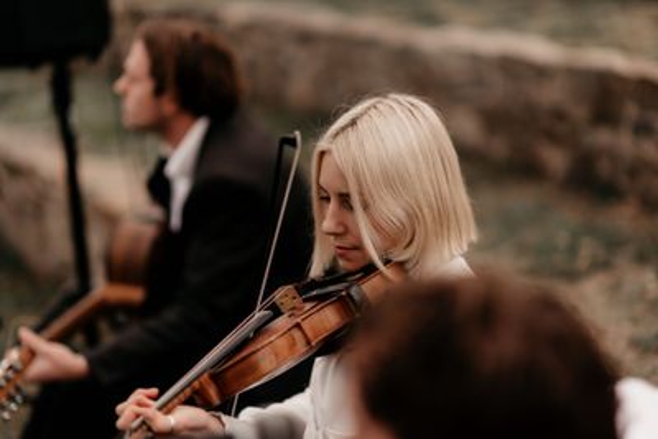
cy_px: 212
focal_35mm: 88
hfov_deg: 23.0
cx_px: 343
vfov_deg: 15.5
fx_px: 1615
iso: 200
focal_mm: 85
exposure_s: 1/1600
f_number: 1.4
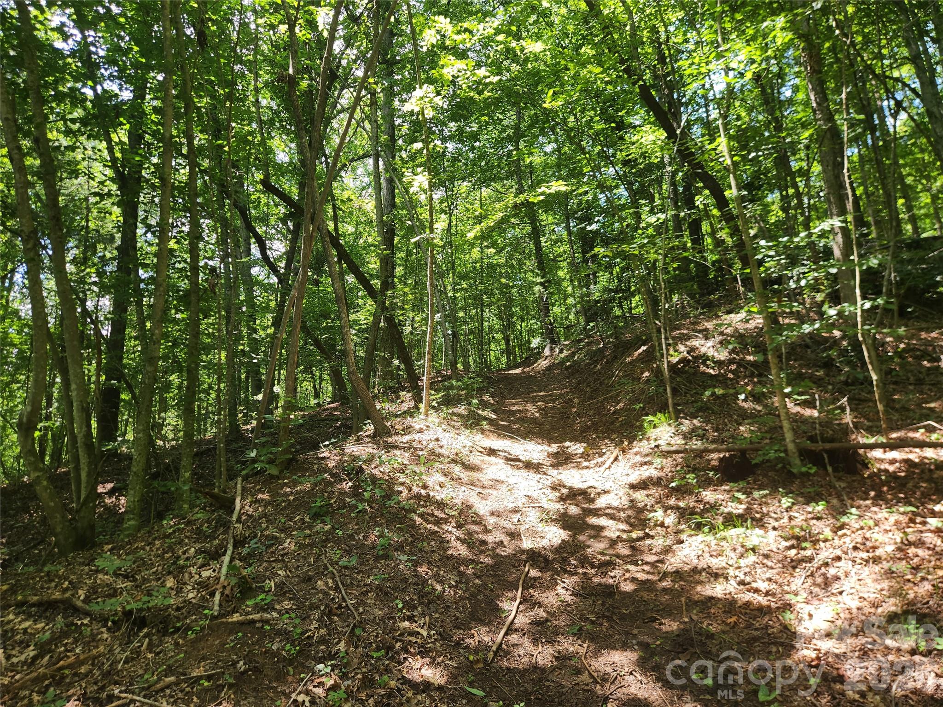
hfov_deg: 73.9
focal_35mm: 23
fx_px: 627
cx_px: 472
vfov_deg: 58.9
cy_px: 354
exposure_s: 1/180
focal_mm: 5.4
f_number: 1.8
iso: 32
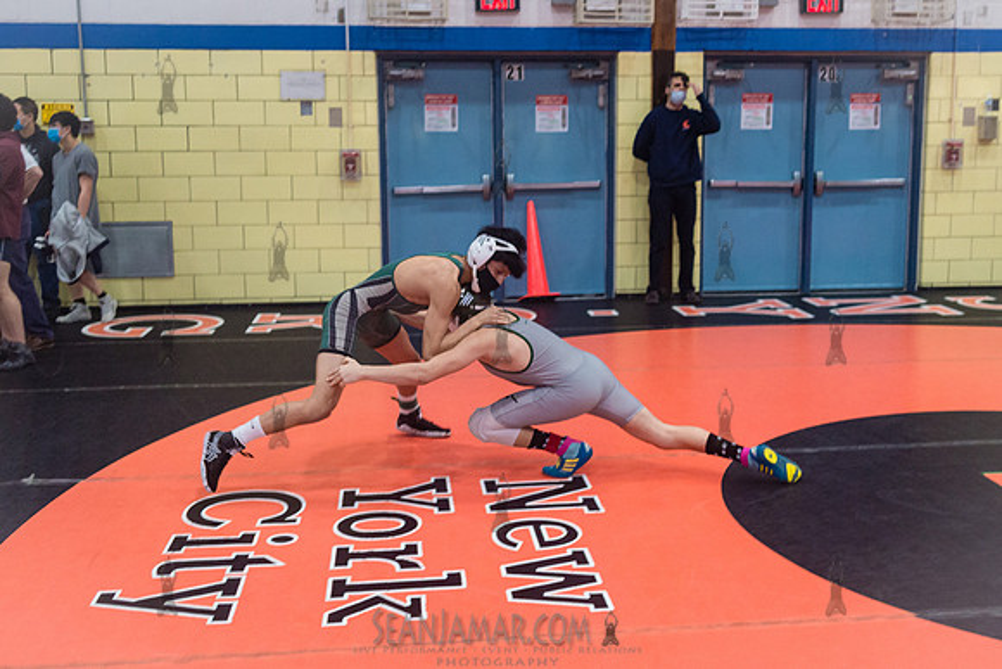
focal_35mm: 43
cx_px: 558
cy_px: 298
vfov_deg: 31.5
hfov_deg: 45.8
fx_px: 1185
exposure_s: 1/250
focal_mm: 35
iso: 4000
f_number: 3.2
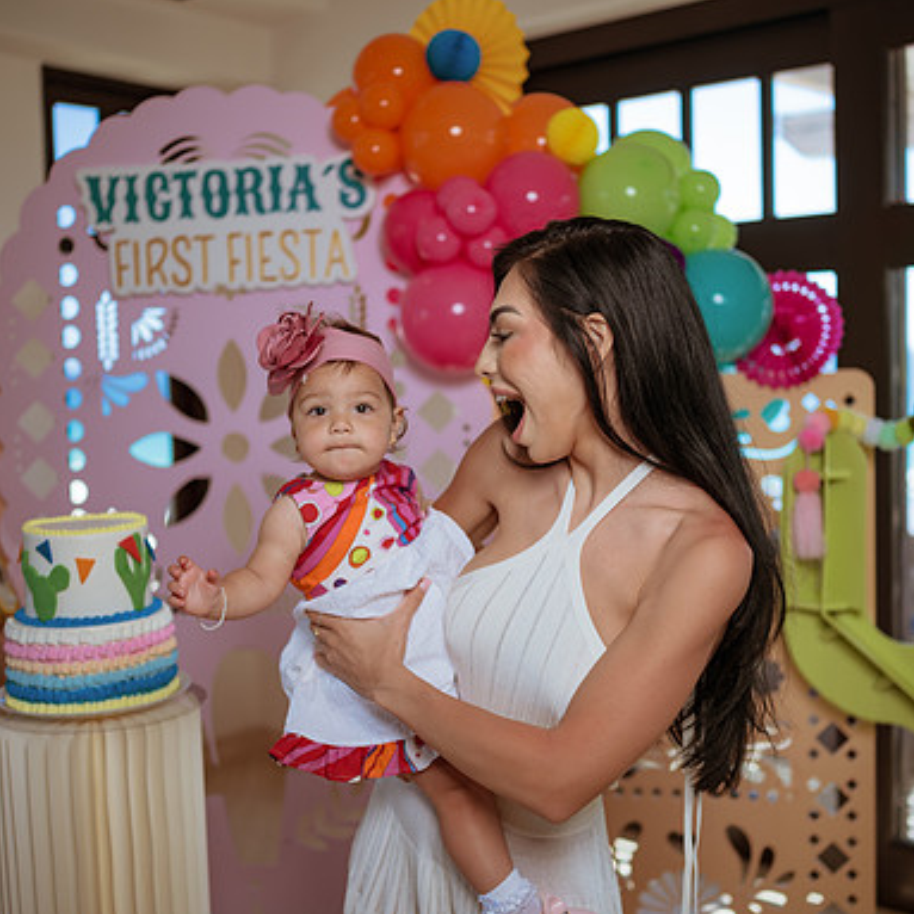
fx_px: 1344
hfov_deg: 37.5
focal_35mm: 45
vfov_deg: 37.6
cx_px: 480
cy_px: 457
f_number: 1.8
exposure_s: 1/1250
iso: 160
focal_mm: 35
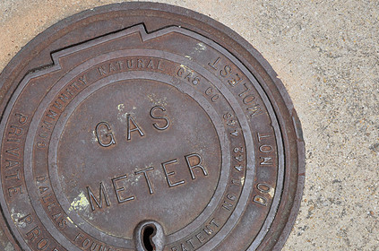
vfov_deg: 19.3
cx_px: 154
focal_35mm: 70
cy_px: 158
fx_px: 735
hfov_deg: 28.8
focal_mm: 34
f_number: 6.3
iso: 200
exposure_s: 1/160
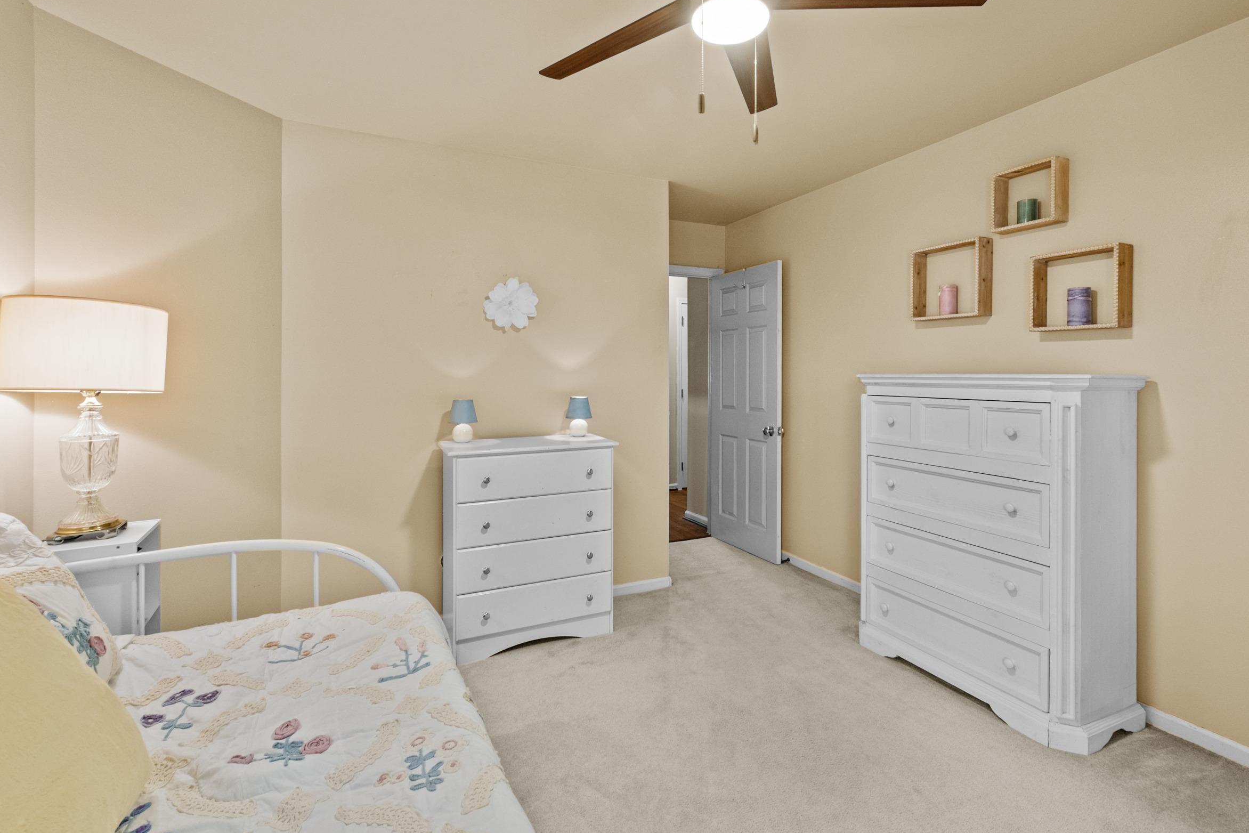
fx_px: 555
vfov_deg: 73.7
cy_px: 394
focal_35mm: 16
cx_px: 640
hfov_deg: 96.7
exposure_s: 1/2
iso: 400
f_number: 7.1
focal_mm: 10
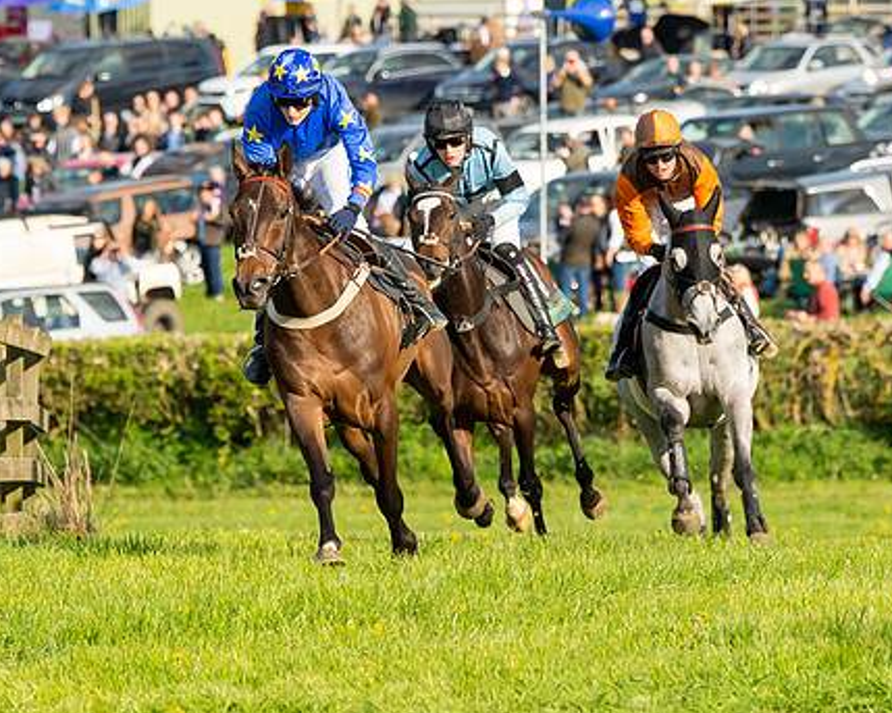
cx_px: 340
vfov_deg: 3.5
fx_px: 11508
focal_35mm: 436
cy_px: 366
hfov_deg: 4.4
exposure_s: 1/2000
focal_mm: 175
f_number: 5
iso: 400
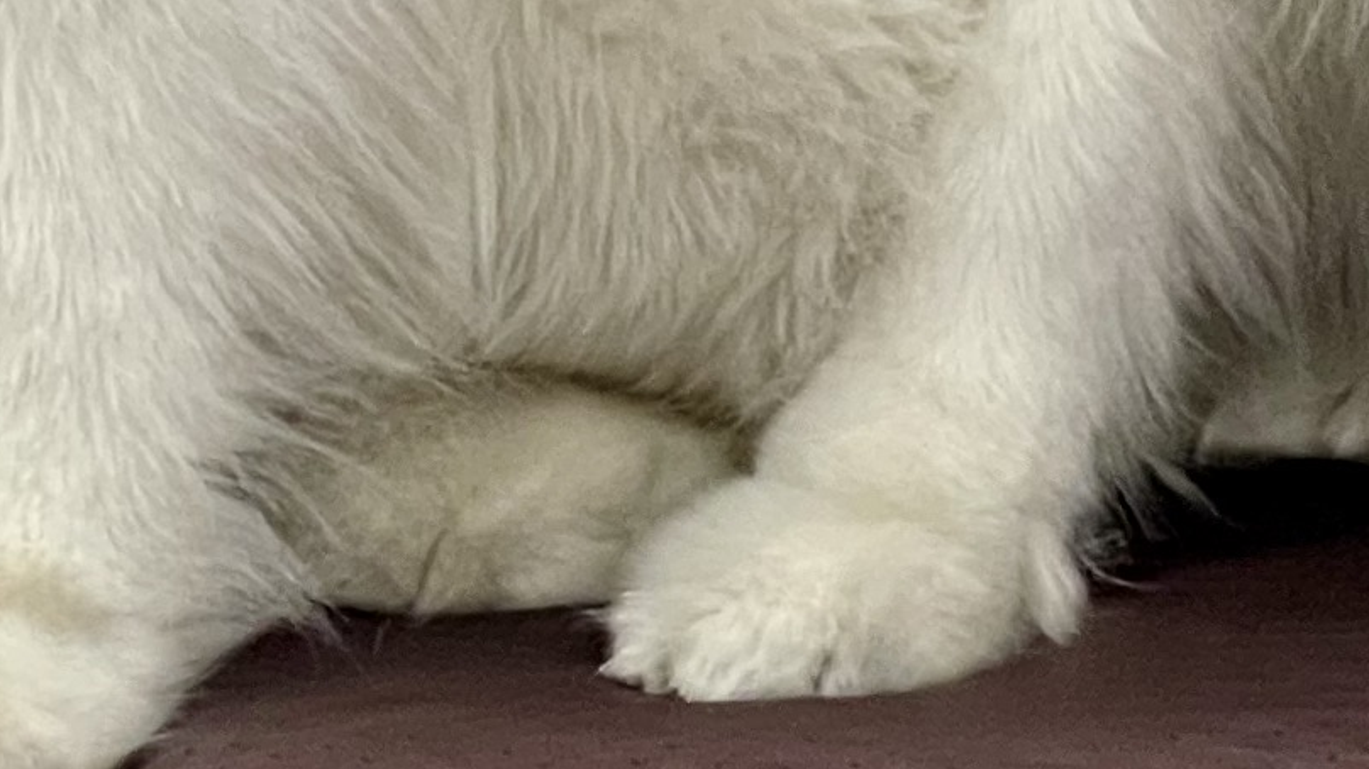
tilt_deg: -7.3
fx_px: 9581
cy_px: -879
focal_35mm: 264
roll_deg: -2.0
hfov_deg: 8.0
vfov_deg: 4.5
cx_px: -629
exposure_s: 1/60
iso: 250
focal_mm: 6
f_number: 2
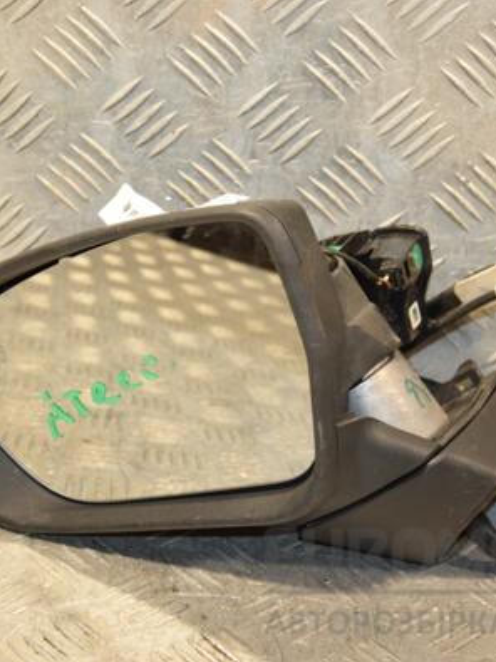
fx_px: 2428
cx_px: 233
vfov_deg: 15.5
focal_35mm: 127
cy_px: 330
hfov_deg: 11.7
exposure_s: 1/125
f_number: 5
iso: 800
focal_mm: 58
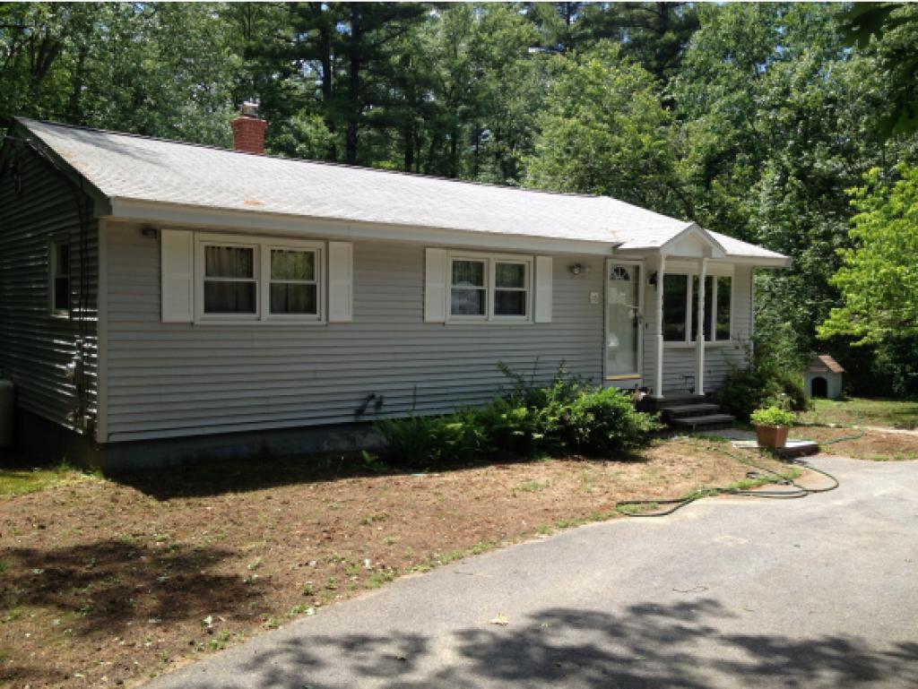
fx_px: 929
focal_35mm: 35
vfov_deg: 40.7
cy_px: 344
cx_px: 459
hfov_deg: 52.6
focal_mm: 4.28
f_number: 2.4
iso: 50
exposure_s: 1/789
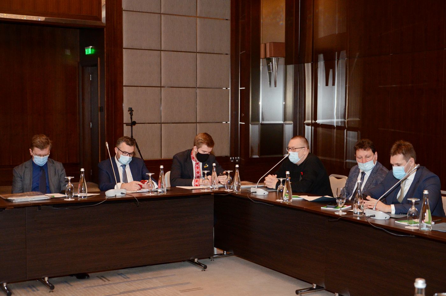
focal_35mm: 48
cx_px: 223
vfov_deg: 27.9
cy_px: 148
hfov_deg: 41.2
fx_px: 593
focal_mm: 32
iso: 1600
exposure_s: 1/160
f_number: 4.2
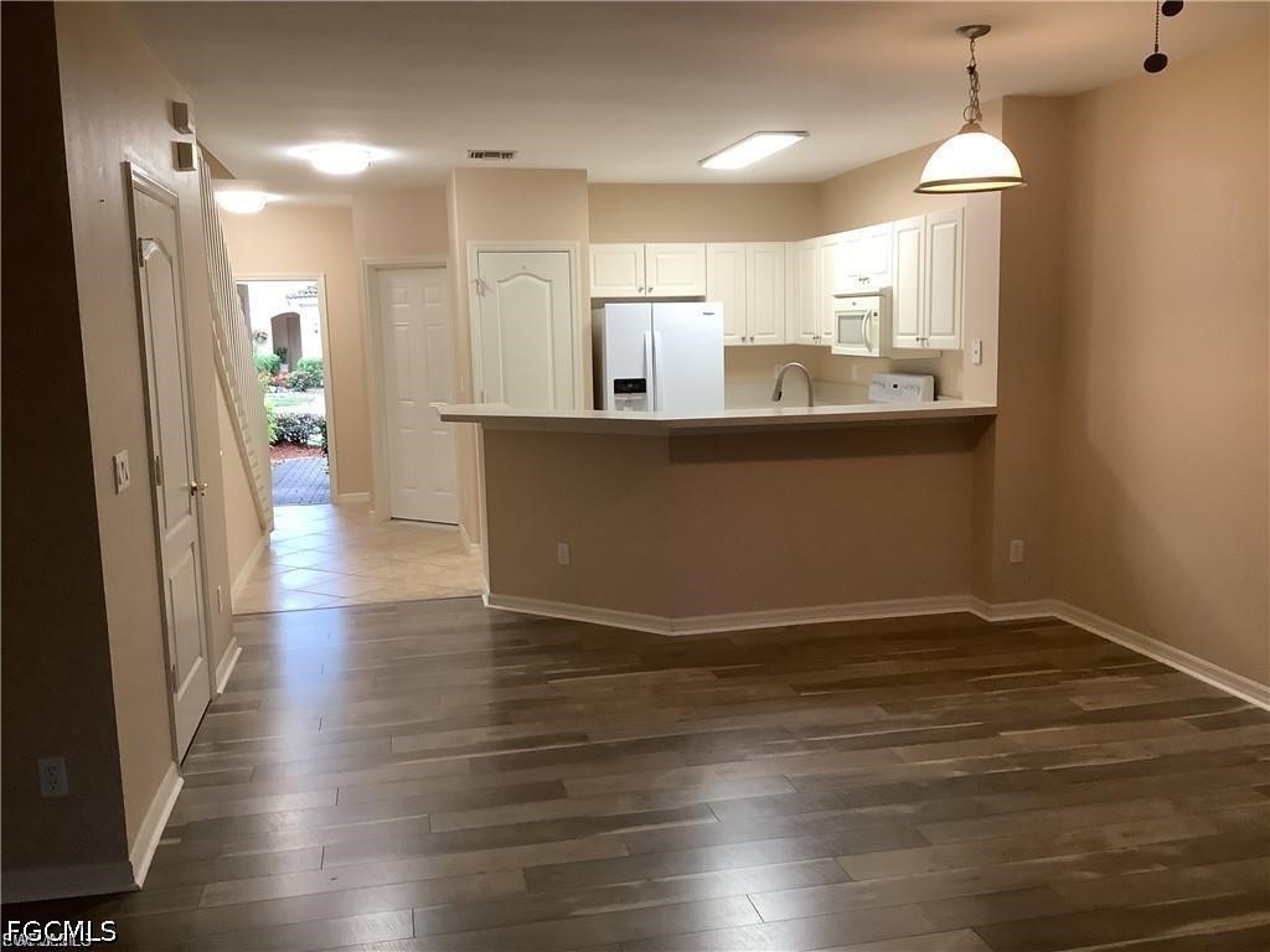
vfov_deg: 45.4
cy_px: 476
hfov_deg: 58.4
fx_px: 1137
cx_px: 635
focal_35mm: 31
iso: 200
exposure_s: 1/60
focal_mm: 3.3
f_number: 2.4
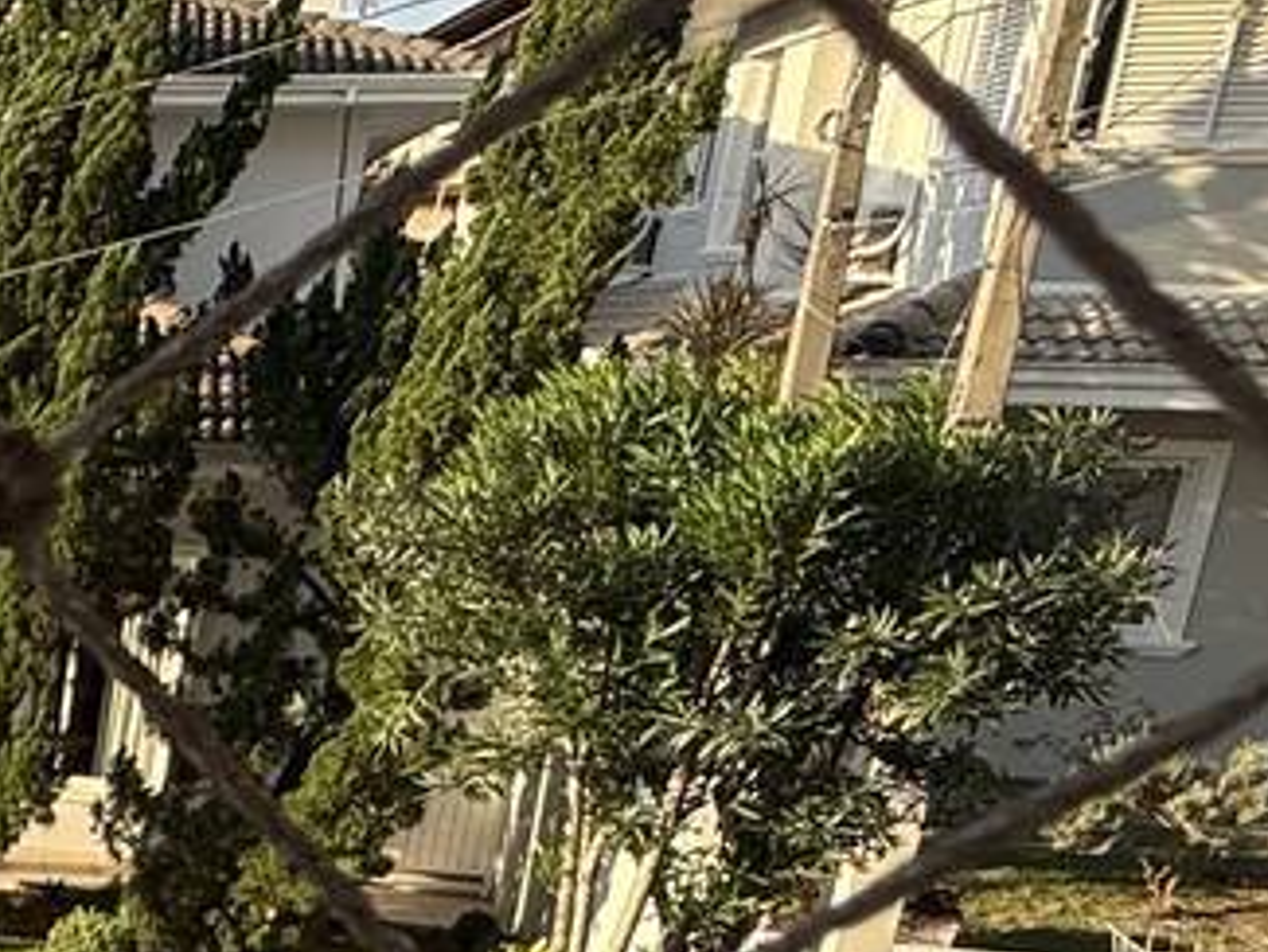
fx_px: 2272
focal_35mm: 62
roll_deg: -1.2
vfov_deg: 22.8
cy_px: 944
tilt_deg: -13.7
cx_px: -823
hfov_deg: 22.7
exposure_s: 1/390
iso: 50
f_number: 2.2
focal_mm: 2.22
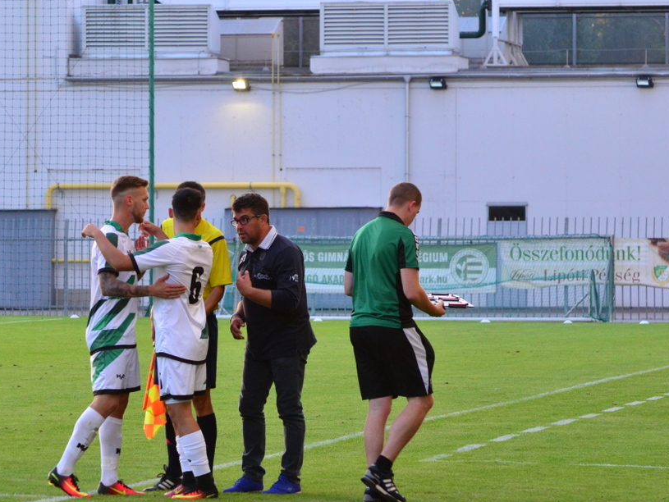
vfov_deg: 6.4
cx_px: 271
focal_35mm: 233
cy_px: 253
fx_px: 4505
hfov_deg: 8.5
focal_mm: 110
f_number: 5.6
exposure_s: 1/400
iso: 1250
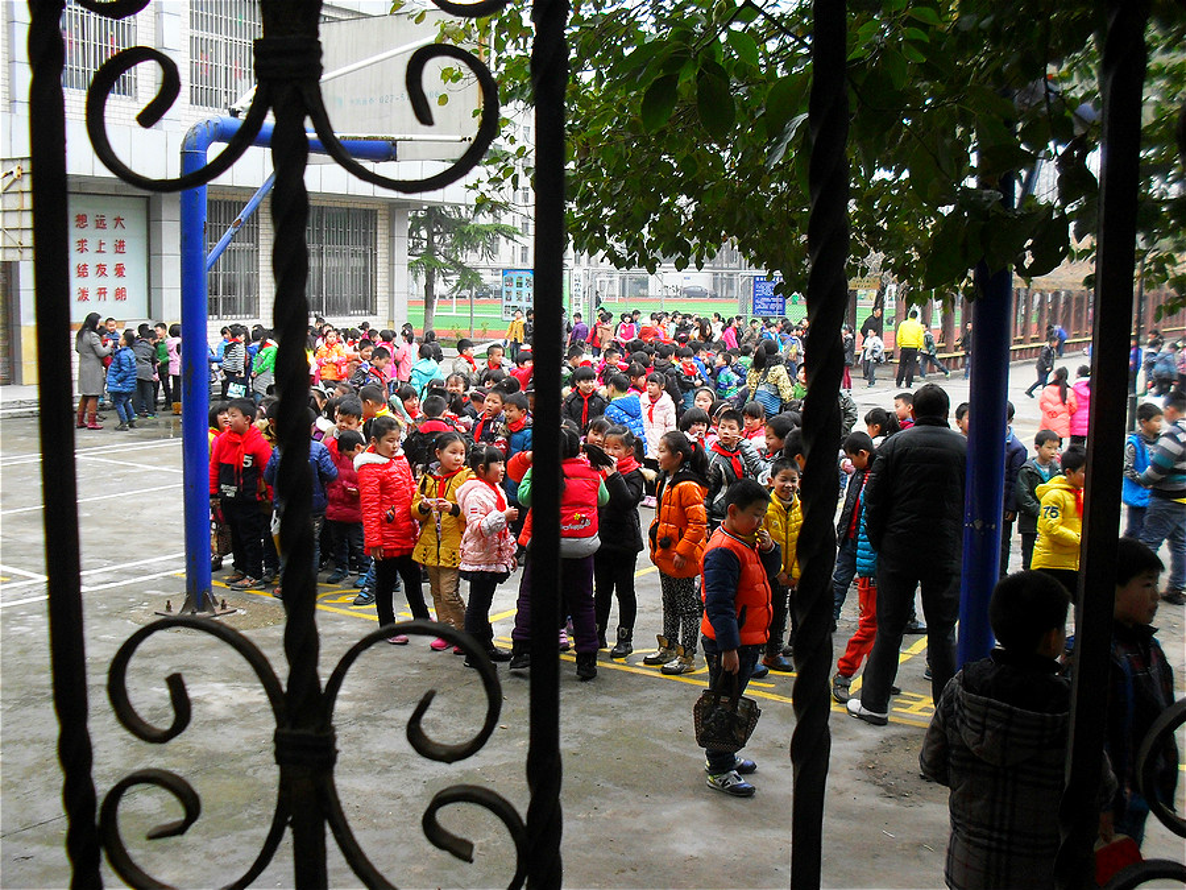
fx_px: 1302
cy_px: 445
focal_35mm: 38
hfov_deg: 49.0
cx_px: 593
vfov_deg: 37.7
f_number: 2.8
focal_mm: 6.3
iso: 80
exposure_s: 1/125
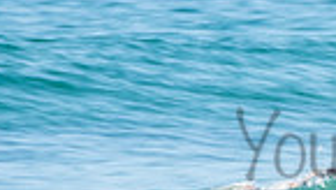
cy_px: 124
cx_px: 475
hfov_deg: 0.9
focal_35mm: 2515
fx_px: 22436
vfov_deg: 0.5
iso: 100
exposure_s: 1/30
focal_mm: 400
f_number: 16
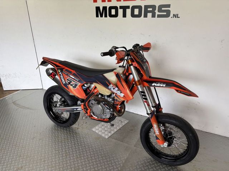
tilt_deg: -23.9
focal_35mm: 26
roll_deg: +1.4
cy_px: 86
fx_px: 172
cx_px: 114
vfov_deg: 53.1
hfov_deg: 67.3
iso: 64
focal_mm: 5.96
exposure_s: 1/100
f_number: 1.6
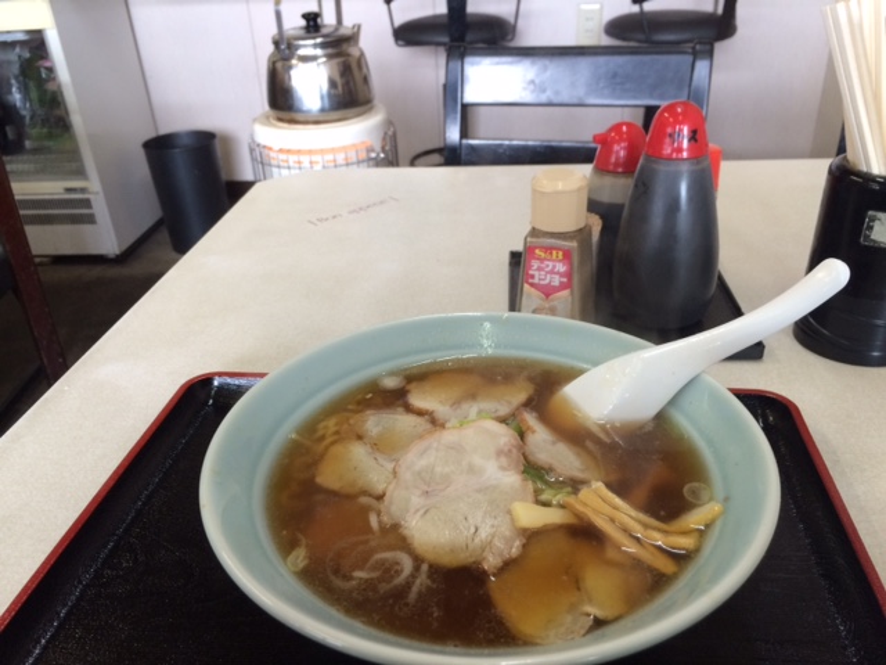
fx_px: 742
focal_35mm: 29
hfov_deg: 61.7
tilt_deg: -29.7
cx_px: 443
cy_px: 332
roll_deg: +1.9
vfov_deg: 48.2
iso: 80
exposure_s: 1/30
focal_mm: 4.15
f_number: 2.2
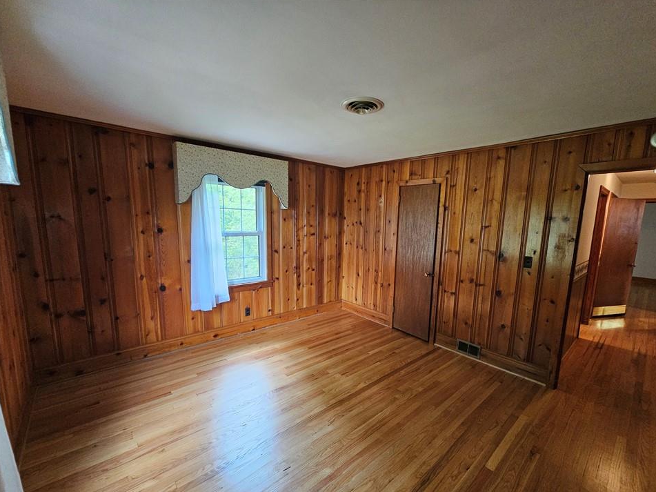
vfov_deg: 85.6
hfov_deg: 101.9
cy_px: 261
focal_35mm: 14
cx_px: 350
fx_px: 265
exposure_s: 1/30
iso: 500
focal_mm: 2.2
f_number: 2.2
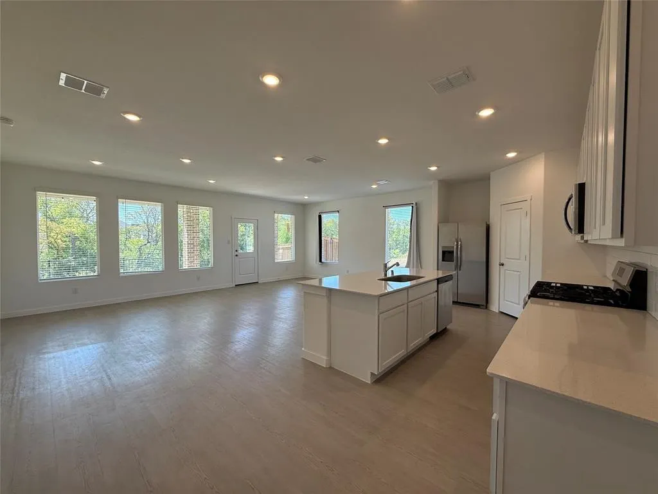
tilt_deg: -1.4
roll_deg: -0.1
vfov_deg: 85.7
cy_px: 247
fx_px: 266
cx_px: 329
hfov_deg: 102.1
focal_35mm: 14
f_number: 2.2
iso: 64
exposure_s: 1/138
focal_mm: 2.22
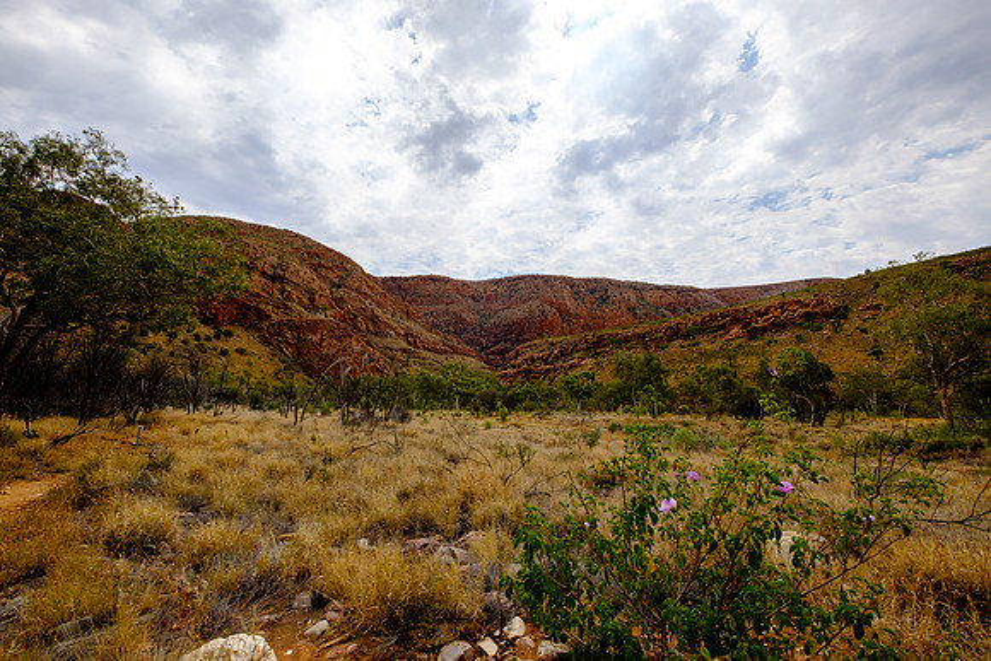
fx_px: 413
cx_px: 496
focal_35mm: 15
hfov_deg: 100.4
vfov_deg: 77.4
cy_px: 330
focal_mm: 10
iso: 200
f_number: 8
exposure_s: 1/300
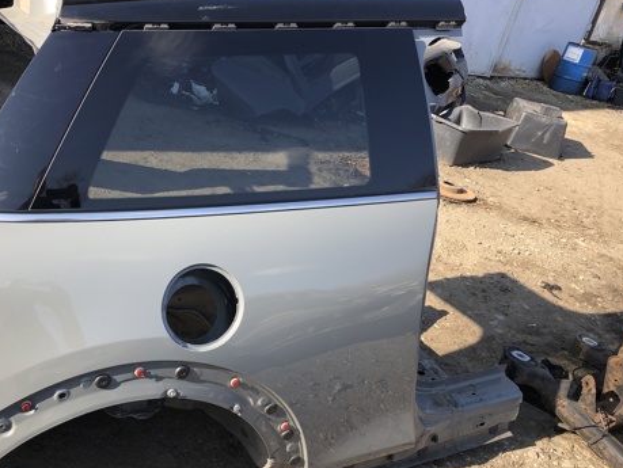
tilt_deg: -25.1
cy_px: 262
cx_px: 228
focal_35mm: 39
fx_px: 702
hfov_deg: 47.3
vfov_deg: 36.8
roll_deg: -10.6
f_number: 1.8
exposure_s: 1/510
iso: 20
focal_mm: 4
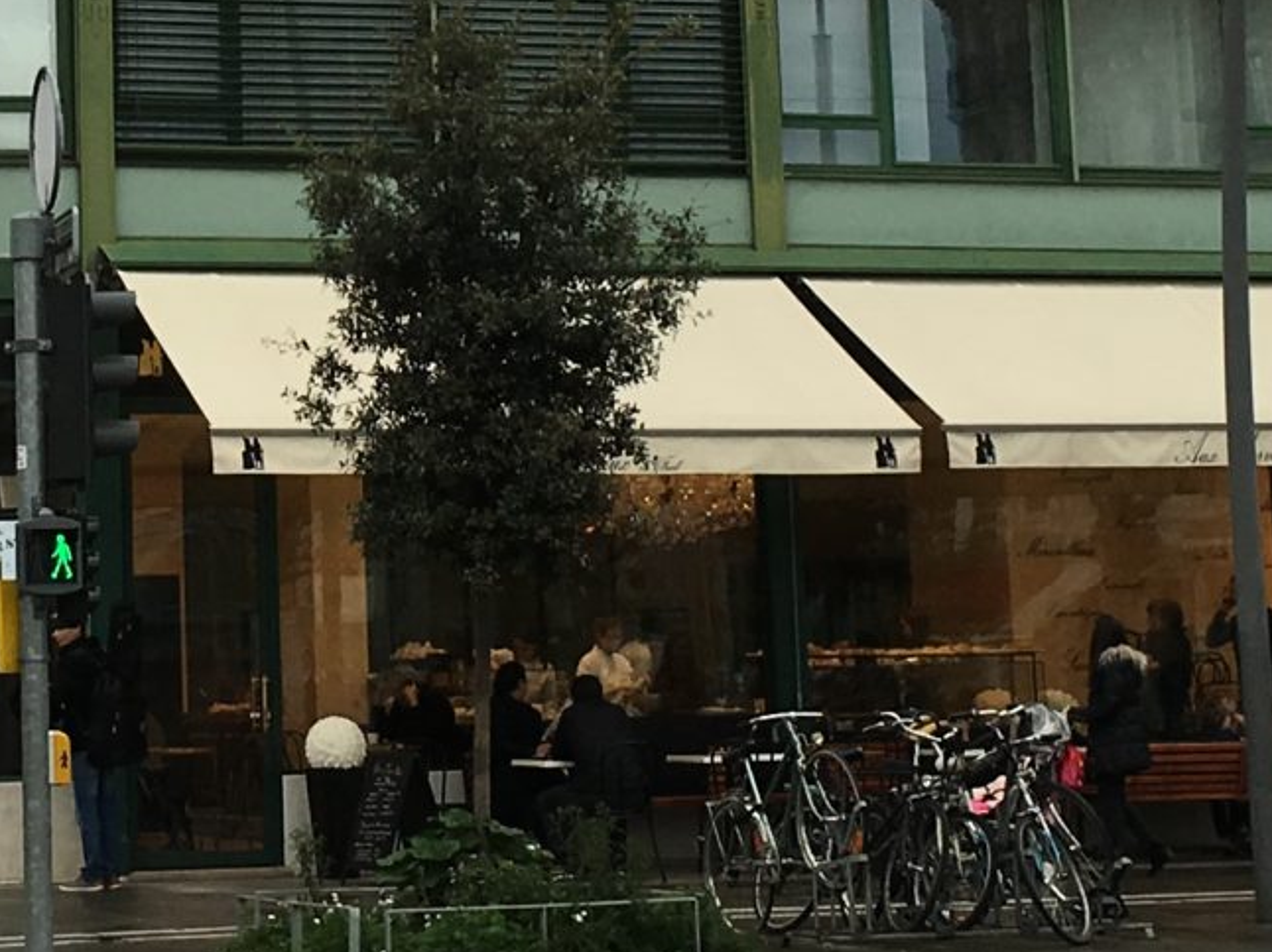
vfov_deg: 12.6
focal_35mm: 115
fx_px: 4224
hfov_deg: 16.9
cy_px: -106
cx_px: 169
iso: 25
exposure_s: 1/422
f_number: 2.2
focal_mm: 4.15
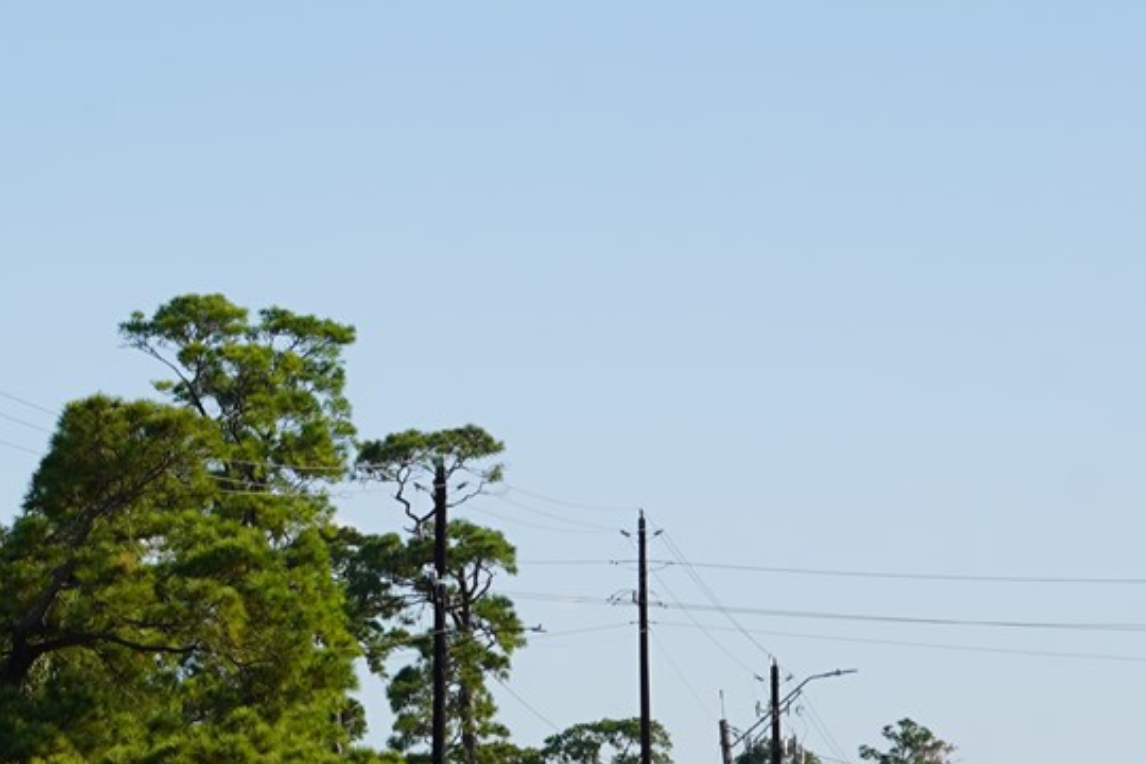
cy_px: 524
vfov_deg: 6.8
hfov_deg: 9.8
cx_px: -811
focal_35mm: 201
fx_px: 6398
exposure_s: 1/160
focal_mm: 50
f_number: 10
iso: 100
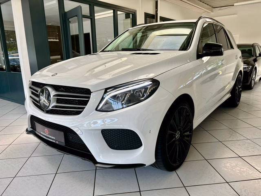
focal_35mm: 26
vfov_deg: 53.1
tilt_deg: -12.8
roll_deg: +1.3
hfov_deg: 67.3
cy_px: 98
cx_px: 130
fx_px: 196
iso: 50
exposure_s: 1/525
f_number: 1.6
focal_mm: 5.96
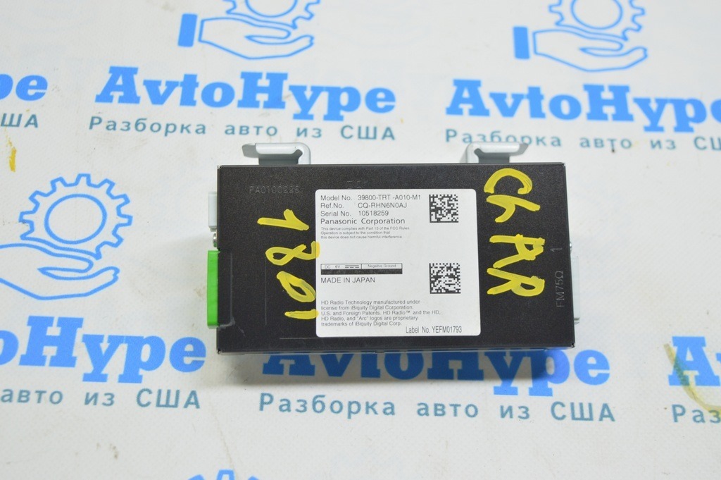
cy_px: 240
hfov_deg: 35.1
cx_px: 360
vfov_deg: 23.7
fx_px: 1141
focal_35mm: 57
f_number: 5.6
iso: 400
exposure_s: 1/20
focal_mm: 38
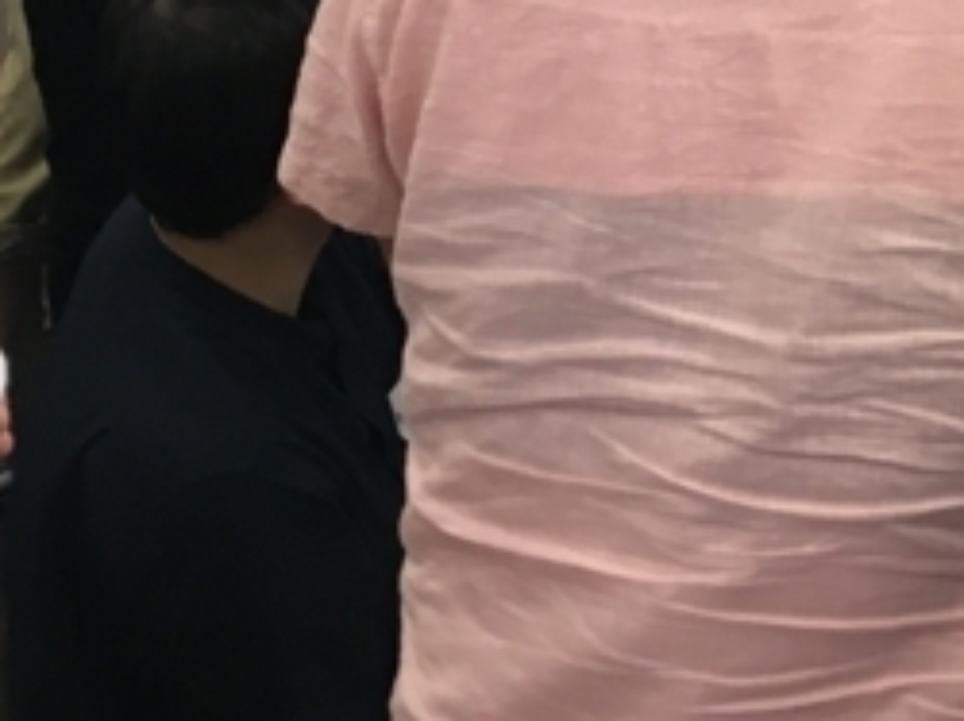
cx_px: 868
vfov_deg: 11.8
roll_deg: -0.8
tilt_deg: -9.3
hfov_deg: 16.4
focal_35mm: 119
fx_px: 3311
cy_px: -428
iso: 32
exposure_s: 1/30
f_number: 2.2
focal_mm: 4.15
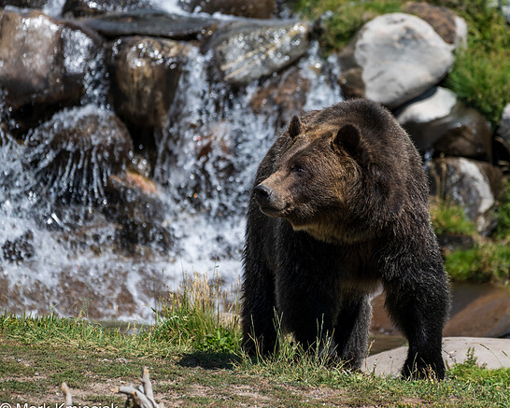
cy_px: 220
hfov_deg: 3.2
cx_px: 332
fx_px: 9254
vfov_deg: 2.5
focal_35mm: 613
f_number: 5.6
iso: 160
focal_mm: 500
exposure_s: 1/1000
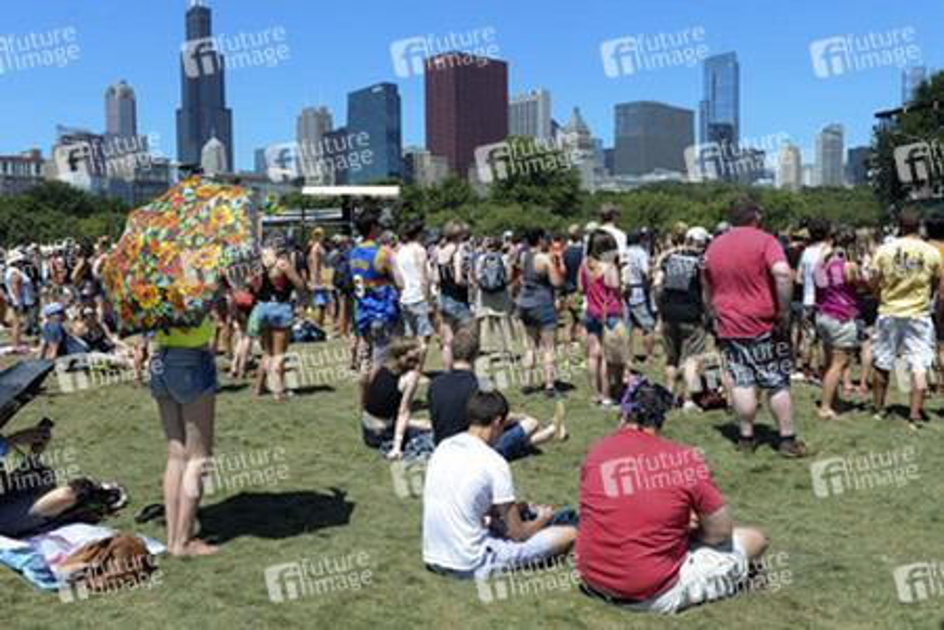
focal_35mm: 34
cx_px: 472
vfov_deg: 38.9
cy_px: 315
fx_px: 891
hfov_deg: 55.8
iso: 400
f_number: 8
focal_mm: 34
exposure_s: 1/400
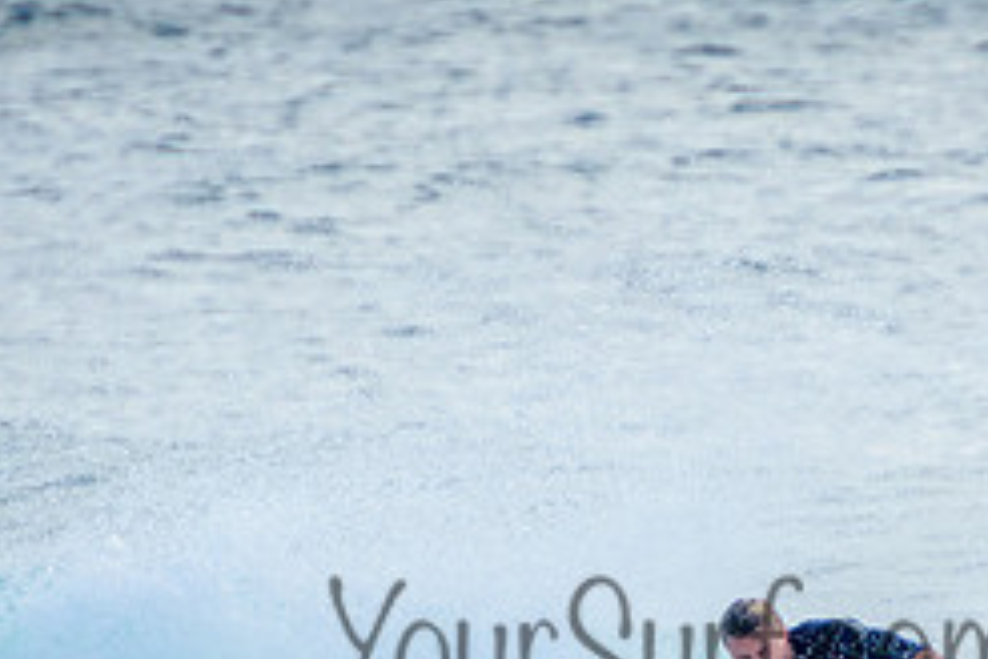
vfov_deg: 1.0
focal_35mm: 1412
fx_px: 38749
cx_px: 743
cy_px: 605
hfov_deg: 1.5
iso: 400
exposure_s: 1/2000
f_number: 5.6
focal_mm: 400
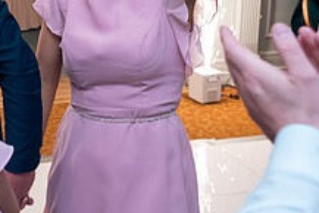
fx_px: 567
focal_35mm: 64
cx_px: 9
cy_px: -21
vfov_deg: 20.3
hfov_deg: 29.6
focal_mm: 24
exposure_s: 1/160
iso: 640
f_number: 3.5
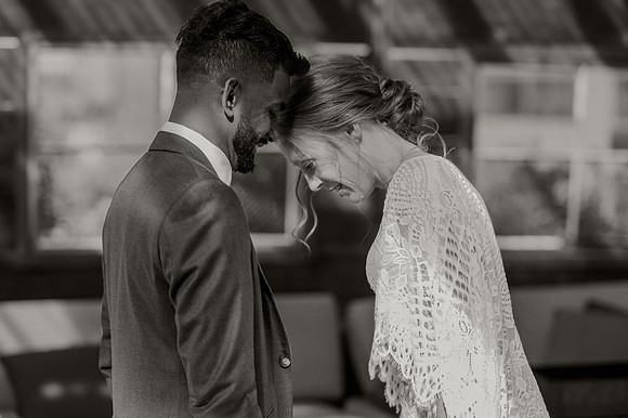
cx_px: 315
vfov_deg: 12.6
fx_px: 1892
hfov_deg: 18.9
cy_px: 209
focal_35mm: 108
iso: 100
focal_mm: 105
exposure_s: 1/500
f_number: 2.8
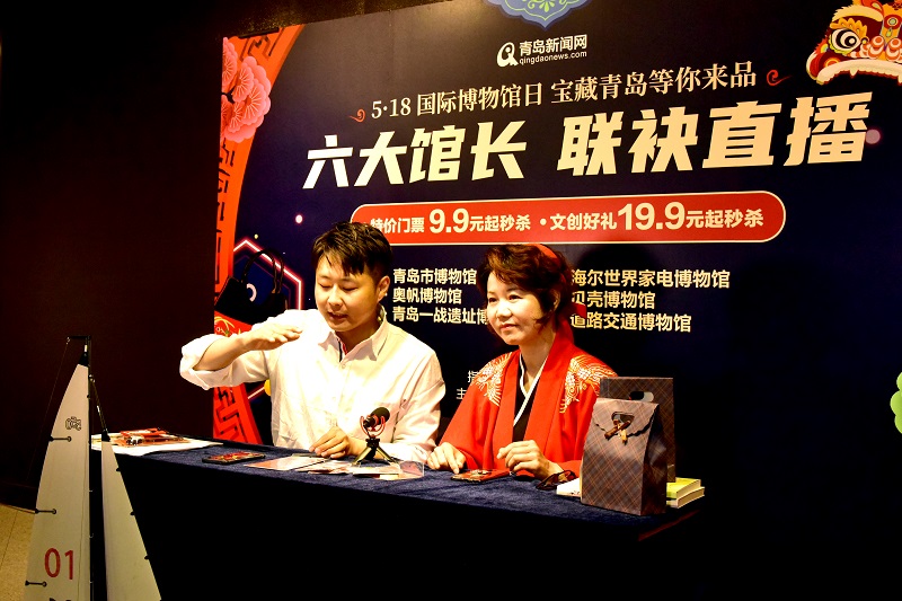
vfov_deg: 38.9
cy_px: 300
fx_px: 852
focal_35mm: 34
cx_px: 451
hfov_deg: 55.8
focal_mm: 34
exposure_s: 1/160
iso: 4000
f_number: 6.3
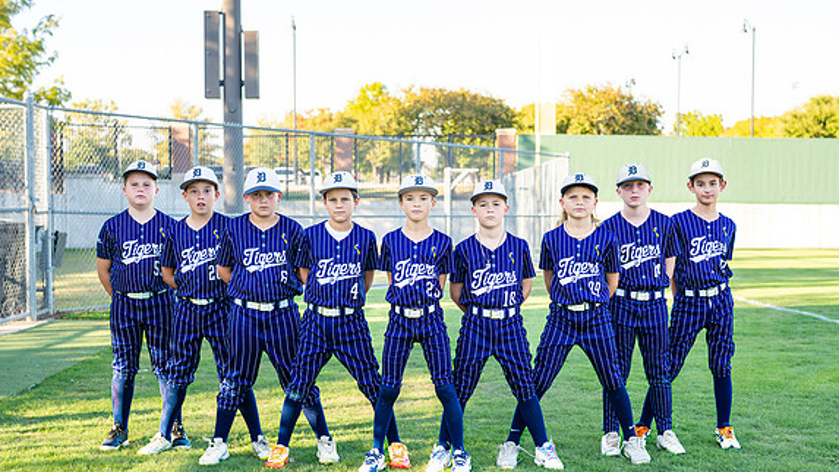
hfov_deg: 33.8
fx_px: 1379
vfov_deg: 19.4
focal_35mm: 62
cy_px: 301
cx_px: 430
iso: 250
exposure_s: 1/400
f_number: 3.5
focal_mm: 50
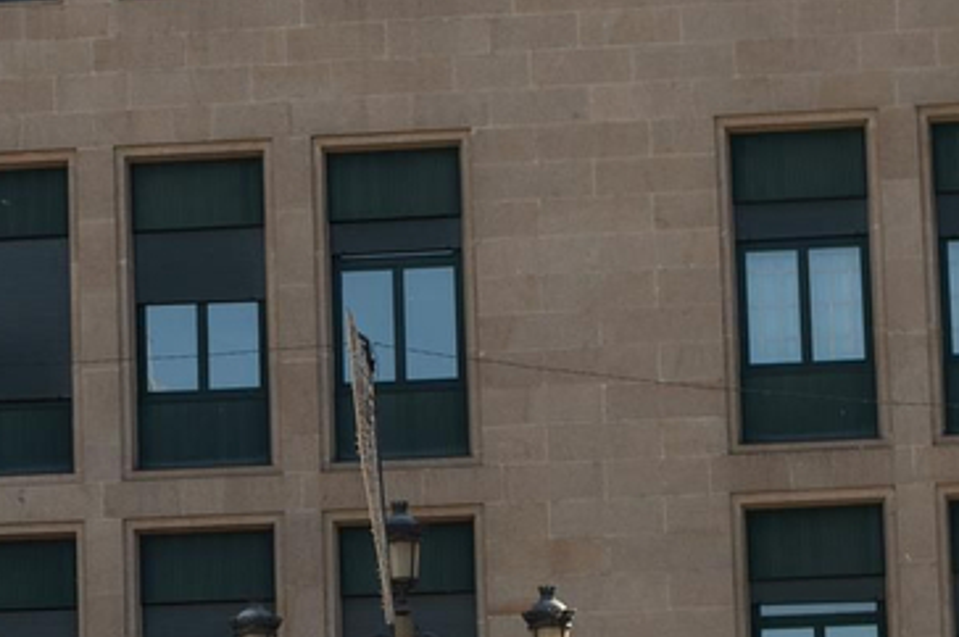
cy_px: 357
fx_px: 5855
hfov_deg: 9.2
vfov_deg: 6.2
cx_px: -221
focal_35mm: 220
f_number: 3.5
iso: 32
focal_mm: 50
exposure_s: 1/125
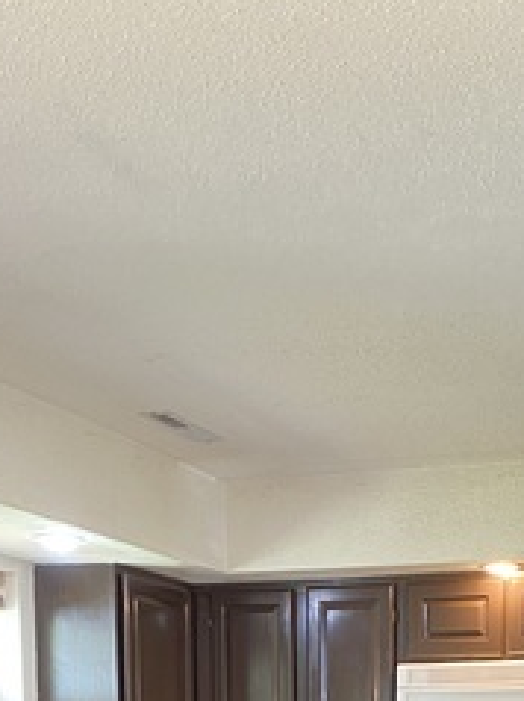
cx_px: 315
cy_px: 941
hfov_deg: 20.1
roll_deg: +1.5
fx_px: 1476
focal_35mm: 73
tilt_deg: -4.9
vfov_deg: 23.3
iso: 200
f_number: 1.8
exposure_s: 1/60
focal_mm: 4.25
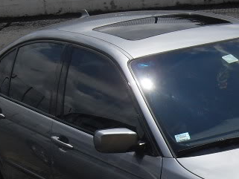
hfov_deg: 15.9
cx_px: 299
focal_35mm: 118
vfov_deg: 12.5
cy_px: 155
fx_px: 815
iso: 80
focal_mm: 6.3
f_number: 8.9
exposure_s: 1/250
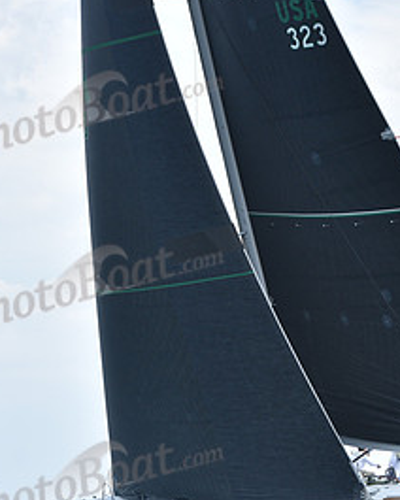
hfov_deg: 10.7
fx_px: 2131
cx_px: 323
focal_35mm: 144
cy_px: 356
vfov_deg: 13.4
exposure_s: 1/1250
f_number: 4.5
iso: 250
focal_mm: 70
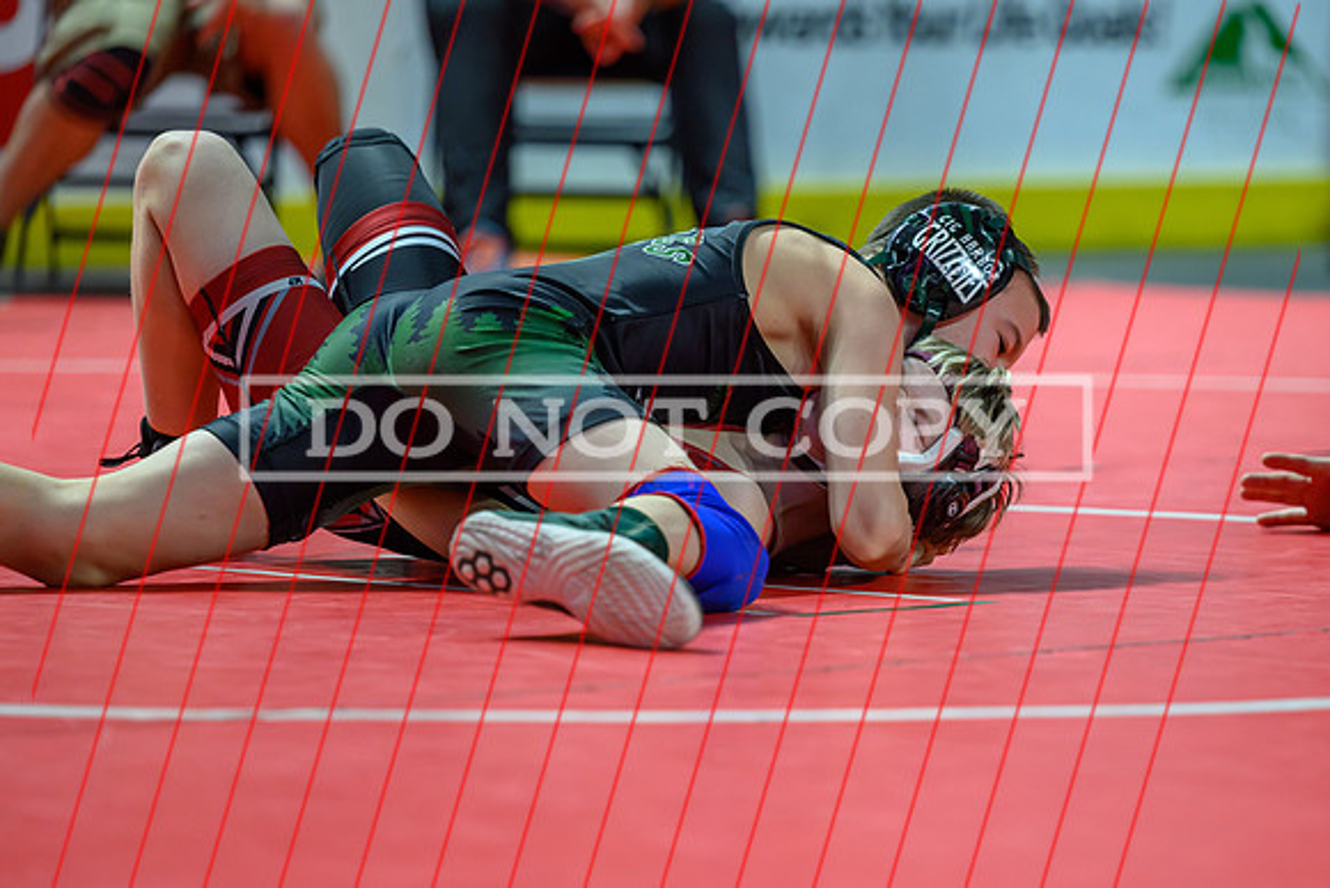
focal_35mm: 234
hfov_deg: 8.8
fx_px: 8632
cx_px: 872
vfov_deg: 5.9
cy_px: 543
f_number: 2.8
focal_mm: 170
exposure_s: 1/800
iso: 2800
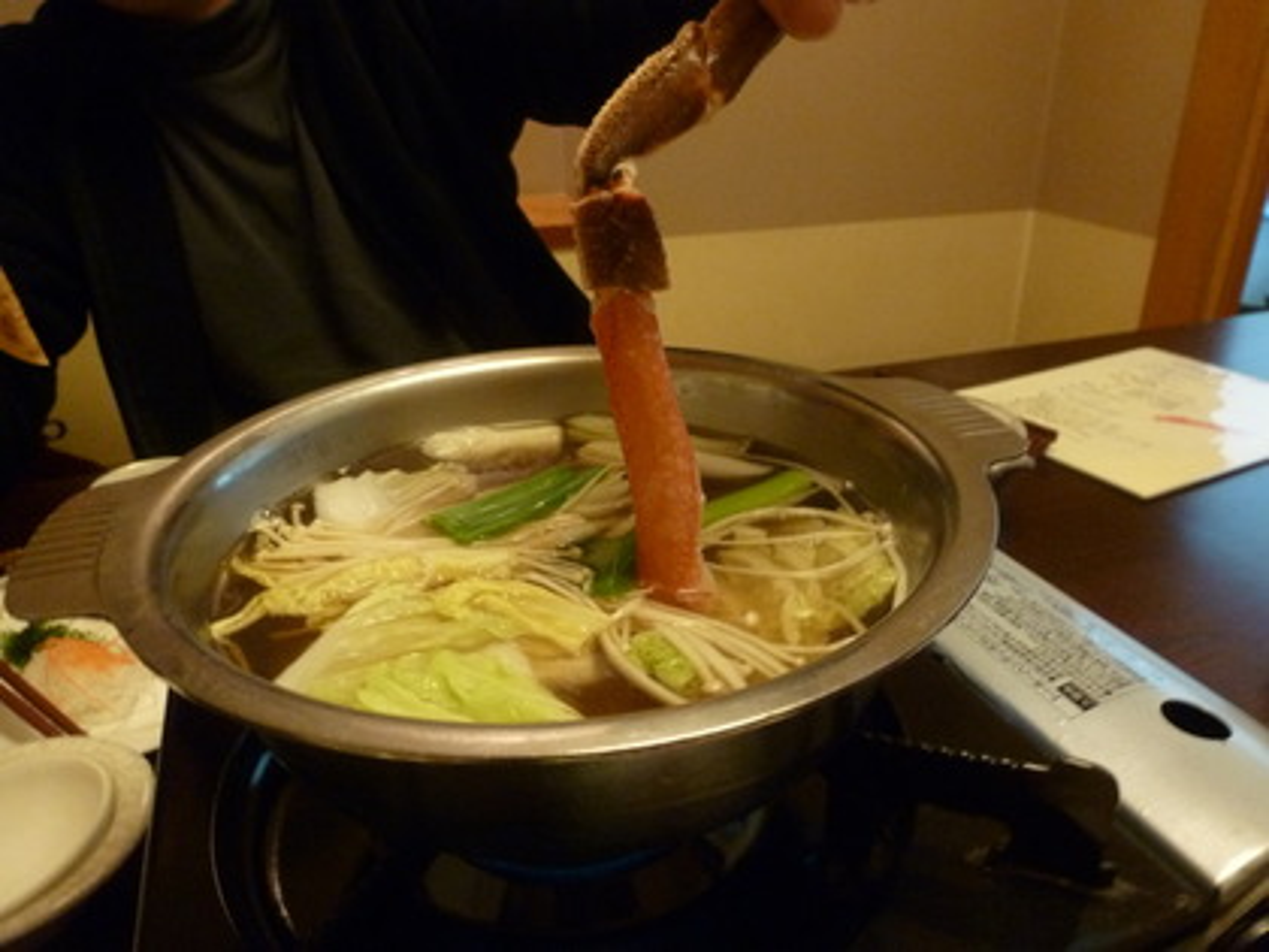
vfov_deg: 56.8
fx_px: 880
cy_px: 476
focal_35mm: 24
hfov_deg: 71.6
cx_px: 634
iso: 400
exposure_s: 1/6
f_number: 3.3
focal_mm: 4.3
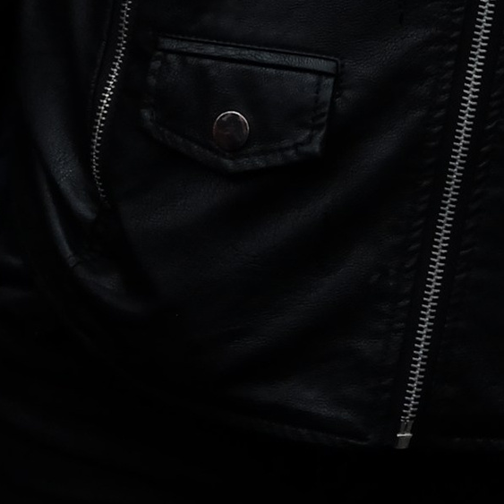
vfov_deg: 5.4
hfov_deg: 5.7
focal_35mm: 307
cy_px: -927
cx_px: 463
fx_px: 5057
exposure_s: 1/4000
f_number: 2
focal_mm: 35
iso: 800
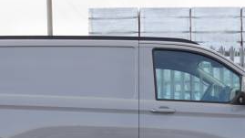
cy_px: 133
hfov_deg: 16.9
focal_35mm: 127
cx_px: 117
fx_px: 825
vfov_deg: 9.5
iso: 100
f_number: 5.6
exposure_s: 1/60
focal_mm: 34
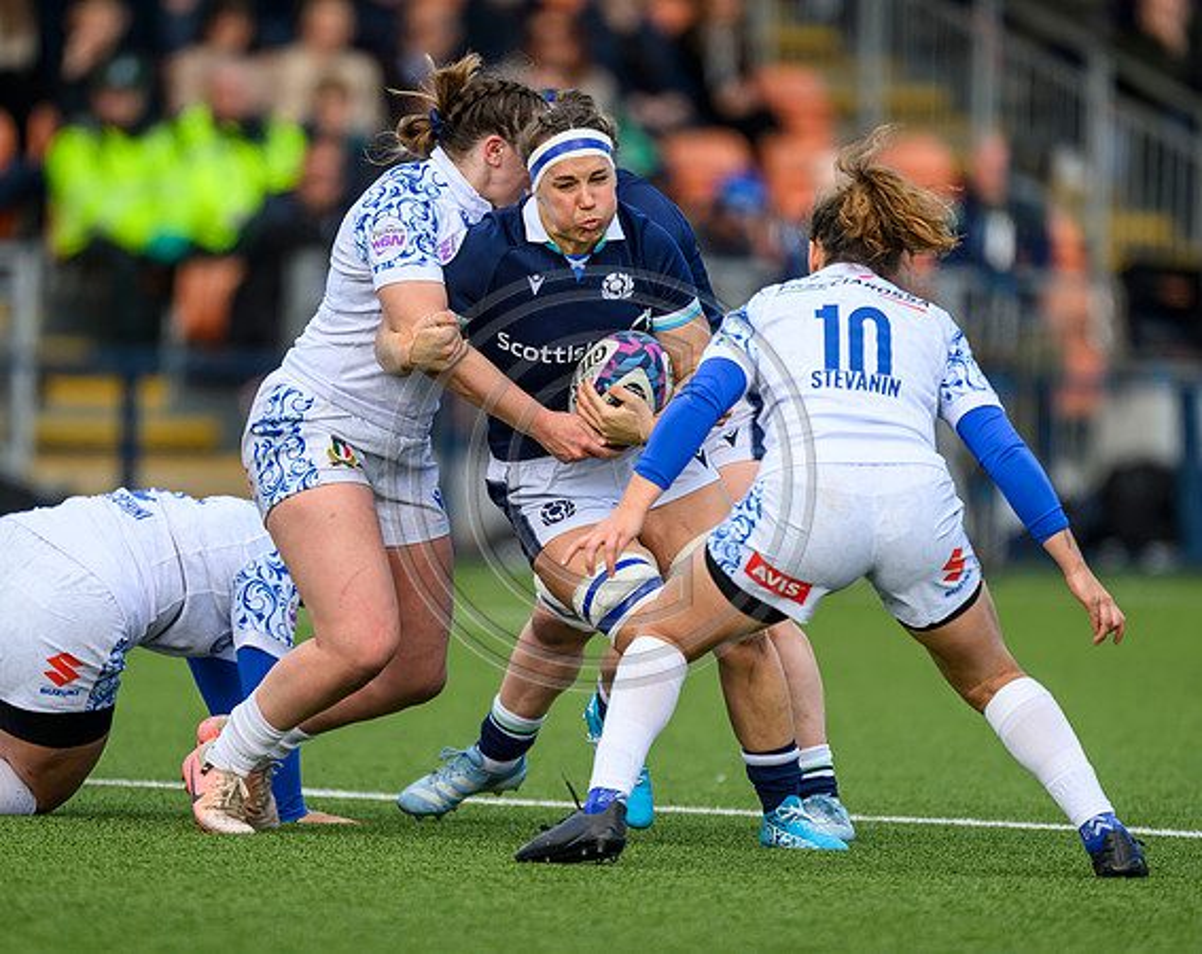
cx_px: 535
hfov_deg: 2.8
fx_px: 24688
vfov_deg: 2.2
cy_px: 473
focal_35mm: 696
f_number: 4
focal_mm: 560
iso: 500
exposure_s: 1/1250
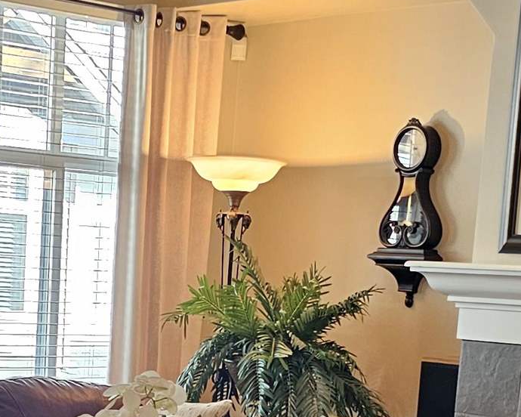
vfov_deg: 15.0
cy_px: 471
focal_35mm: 100
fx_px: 1542
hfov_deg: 19.0
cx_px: 103
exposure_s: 1/120
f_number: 1.7
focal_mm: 6.3
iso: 160
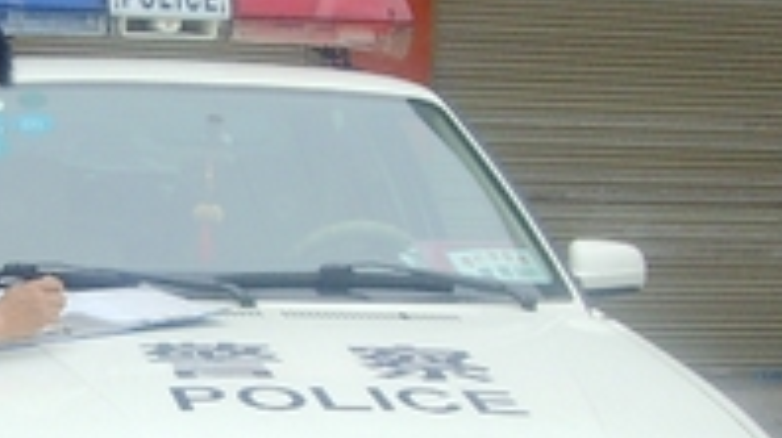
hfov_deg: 17.8
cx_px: 47
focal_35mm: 118
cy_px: 320
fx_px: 2445
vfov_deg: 10.2
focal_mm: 6.6
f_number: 3.5
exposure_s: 1/125
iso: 80
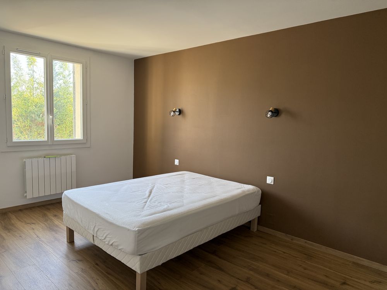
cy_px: 145
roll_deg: -2.5
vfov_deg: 56.8
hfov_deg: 71.6
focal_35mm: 24
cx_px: 194
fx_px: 268
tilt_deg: -4.7
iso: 160
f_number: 1.78
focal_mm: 6.76
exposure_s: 1/127
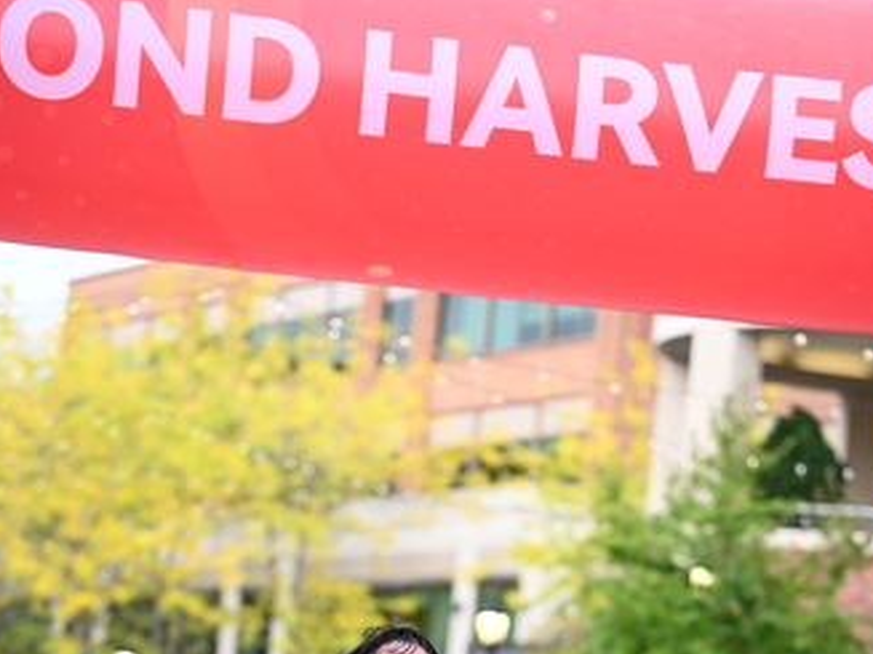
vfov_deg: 9.7
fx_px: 3832
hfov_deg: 13.0
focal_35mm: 152
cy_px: 710
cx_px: 420
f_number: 2.8
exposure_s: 1/1600
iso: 1000
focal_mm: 94
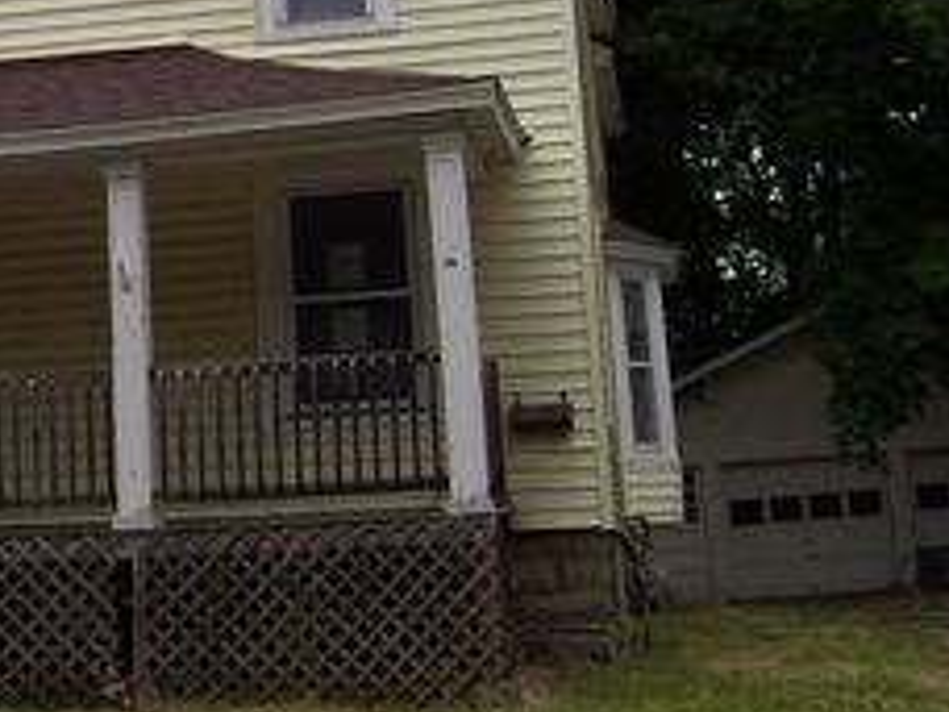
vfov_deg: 18.3
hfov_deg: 23.8
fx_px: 2166
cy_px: 52
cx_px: 29
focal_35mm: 79
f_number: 4.8
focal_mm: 6
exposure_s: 1/500
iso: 80
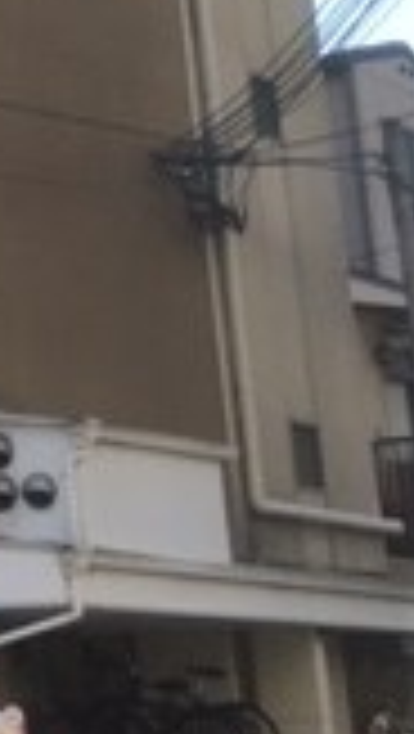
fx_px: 2414
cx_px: -500
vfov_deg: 16.9
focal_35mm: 124
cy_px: 5
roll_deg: +1.4
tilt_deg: +18.9
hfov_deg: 9.0
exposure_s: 1/427
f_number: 2.2
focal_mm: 4.15
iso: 25
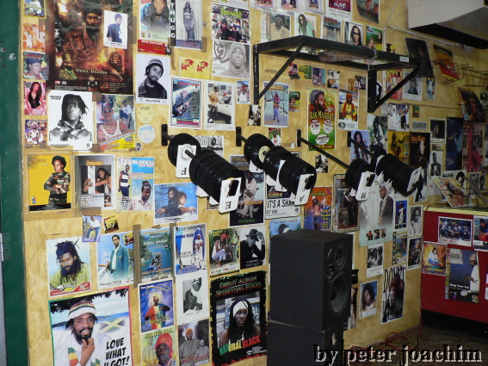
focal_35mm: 35
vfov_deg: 40.7
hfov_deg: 52.6
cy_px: 183
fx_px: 493
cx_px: 244
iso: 200
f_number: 2.8
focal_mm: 6
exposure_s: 1/60
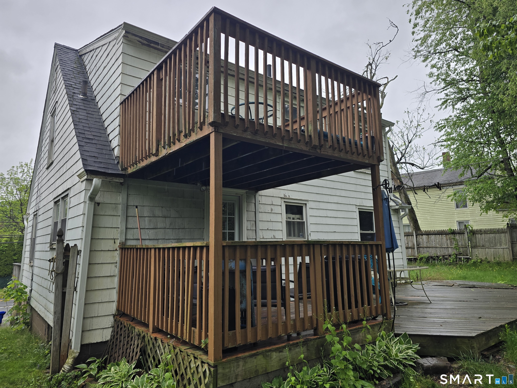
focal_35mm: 23
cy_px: 194
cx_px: 258
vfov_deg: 58.9
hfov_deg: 73.9
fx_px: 344
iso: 20
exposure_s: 1/180
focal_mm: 6.3
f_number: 1.7
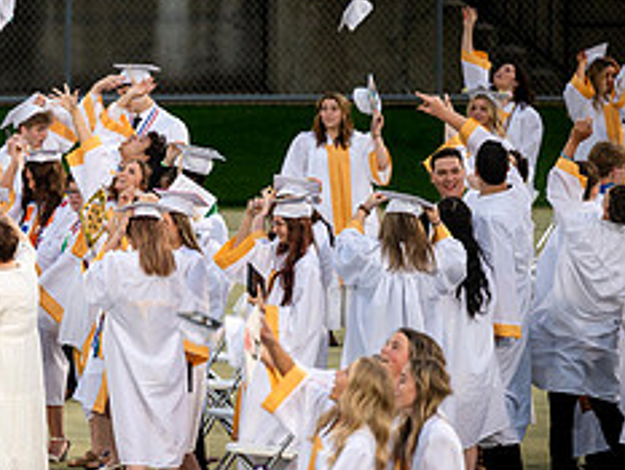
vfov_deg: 2.9
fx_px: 9231
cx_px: -41
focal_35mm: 511
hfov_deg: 3.9
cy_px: 265
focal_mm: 200
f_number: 2.8
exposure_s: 1/500
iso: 640
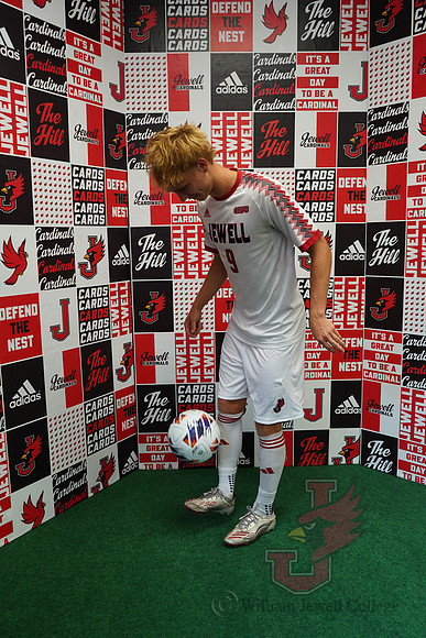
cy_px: 319
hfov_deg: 46.4
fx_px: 497
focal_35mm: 28
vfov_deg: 65.5
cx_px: 213
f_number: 4
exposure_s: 1/160
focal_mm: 28
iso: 1250
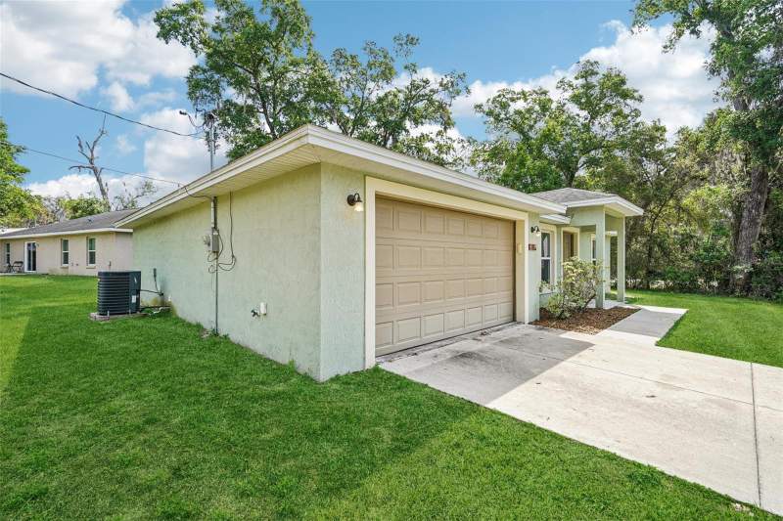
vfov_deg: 73.7
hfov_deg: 96.7
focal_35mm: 16
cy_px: 260
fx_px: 348
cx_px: 392
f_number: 8
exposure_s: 1/60
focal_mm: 16
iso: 50
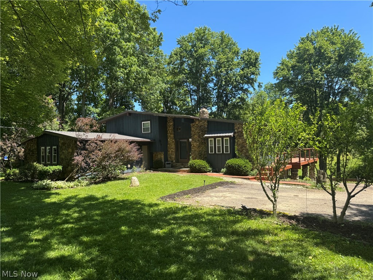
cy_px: 140
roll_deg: +0.7
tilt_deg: +2.4
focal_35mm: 24
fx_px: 259
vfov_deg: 56.8
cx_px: 186
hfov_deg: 71.6
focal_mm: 6.76
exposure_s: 1/1311
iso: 80
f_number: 1.78
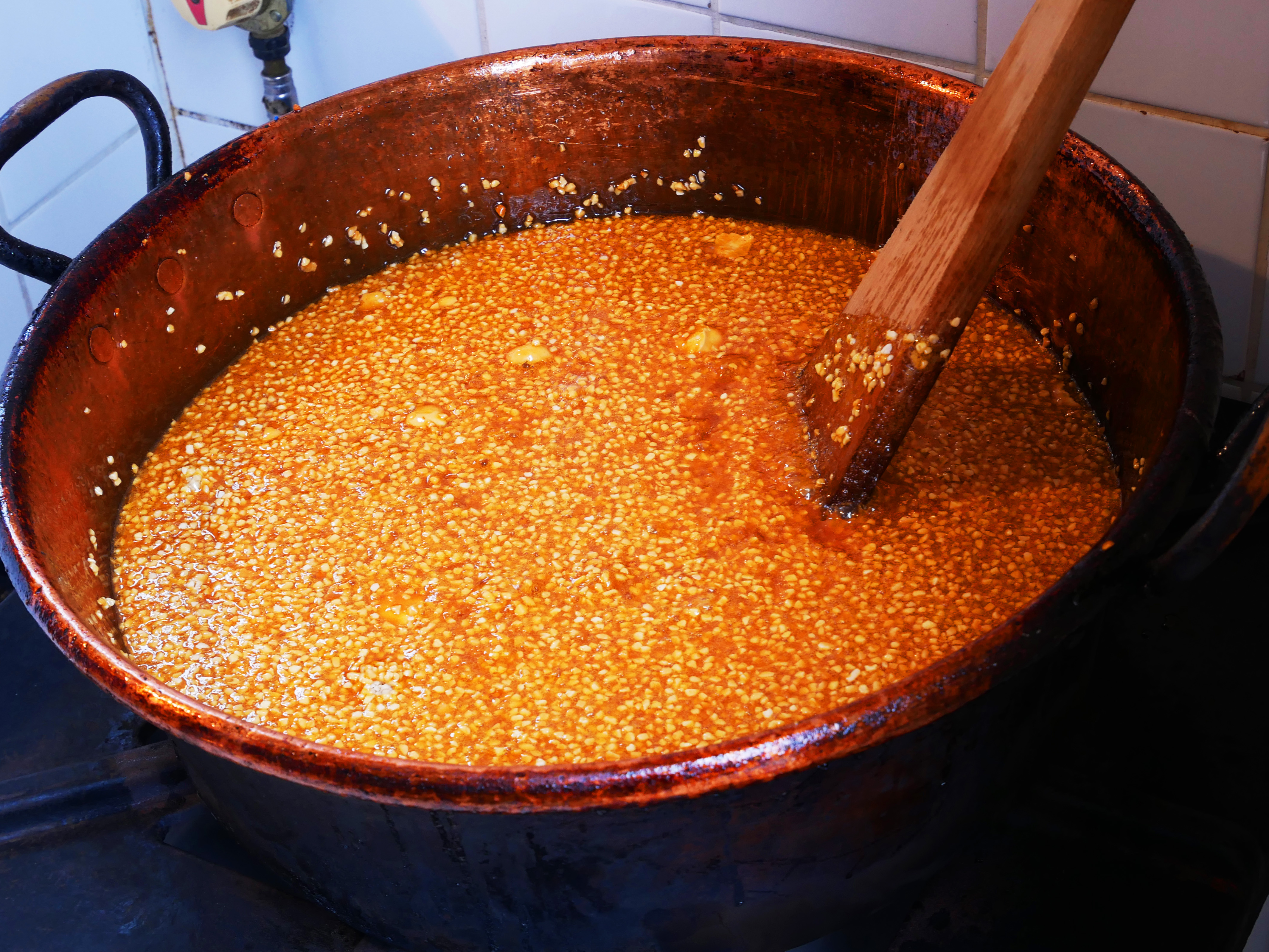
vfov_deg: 21.3
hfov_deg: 28.1
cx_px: 614
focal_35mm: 69
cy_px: 456
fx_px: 2531
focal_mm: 32
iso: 400
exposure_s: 1/30
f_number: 5.6
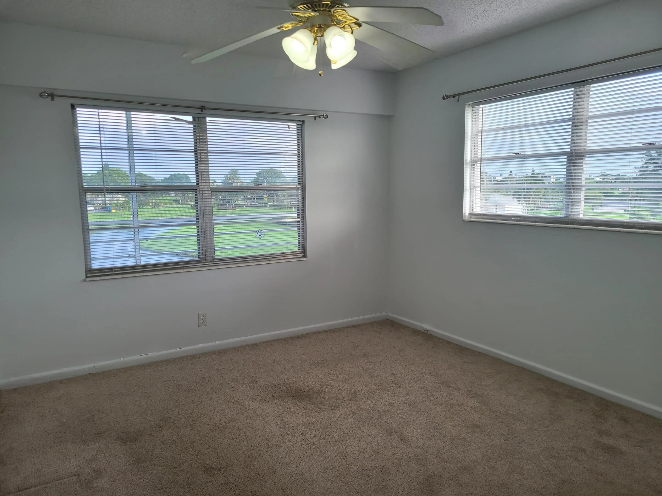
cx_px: 331
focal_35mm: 26
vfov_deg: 53.1
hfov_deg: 67.3
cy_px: 248
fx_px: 497
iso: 40
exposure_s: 1/142
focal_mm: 5.4
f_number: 1.8
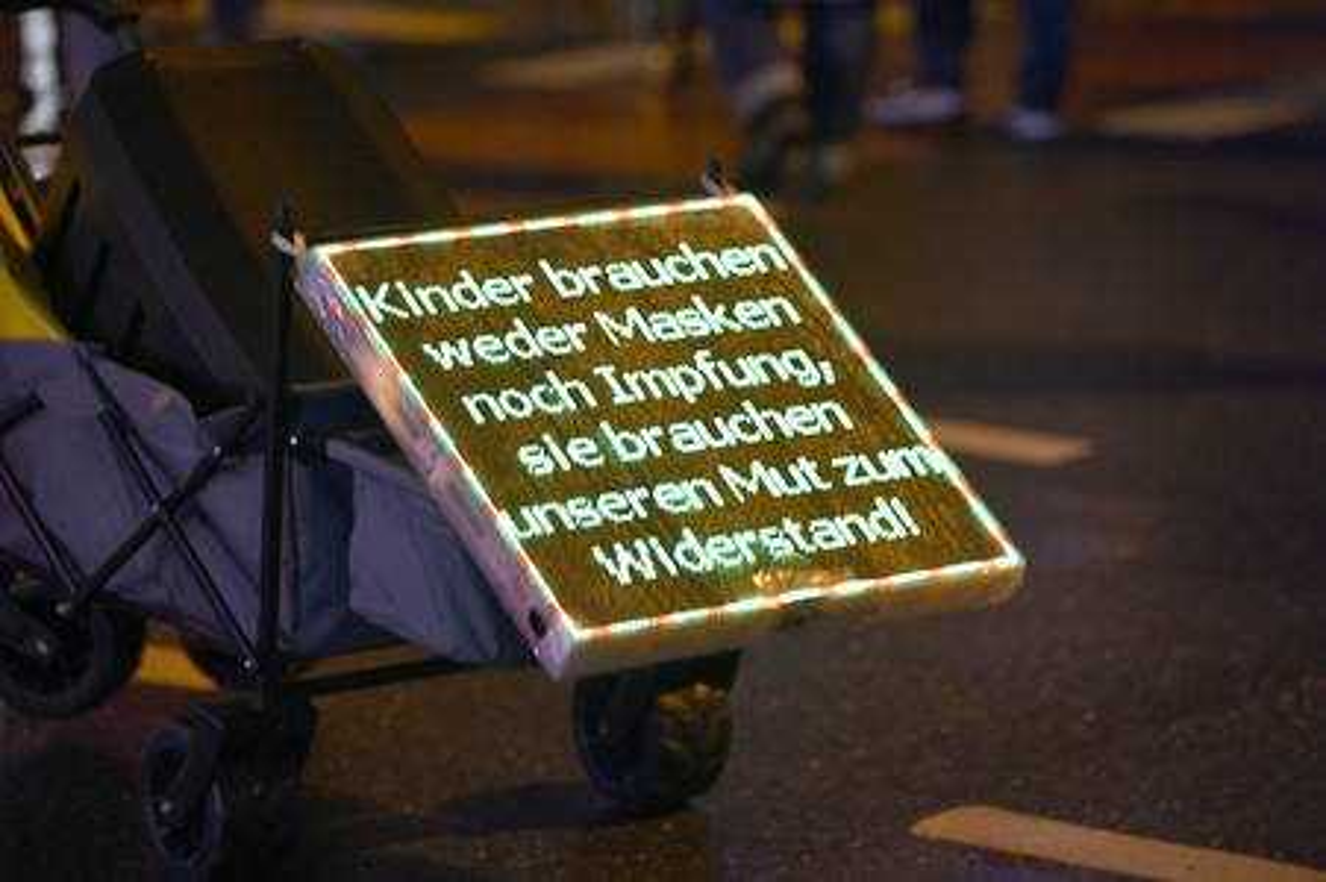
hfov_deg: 16.4
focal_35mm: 125
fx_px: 4601
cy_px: 441
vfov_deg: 11.0
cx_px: 663
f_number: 2.8
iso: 3200
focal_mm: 125
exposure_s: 1/100
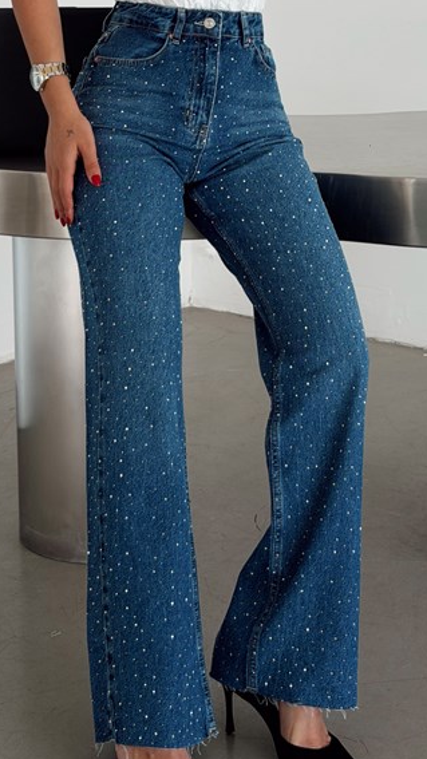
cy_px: 311
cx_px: 182
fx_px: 1530
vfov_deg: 27.8
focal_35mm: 76
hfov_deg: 15.9
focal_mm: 6.76
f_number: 1.78
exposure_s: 1/160
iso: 50
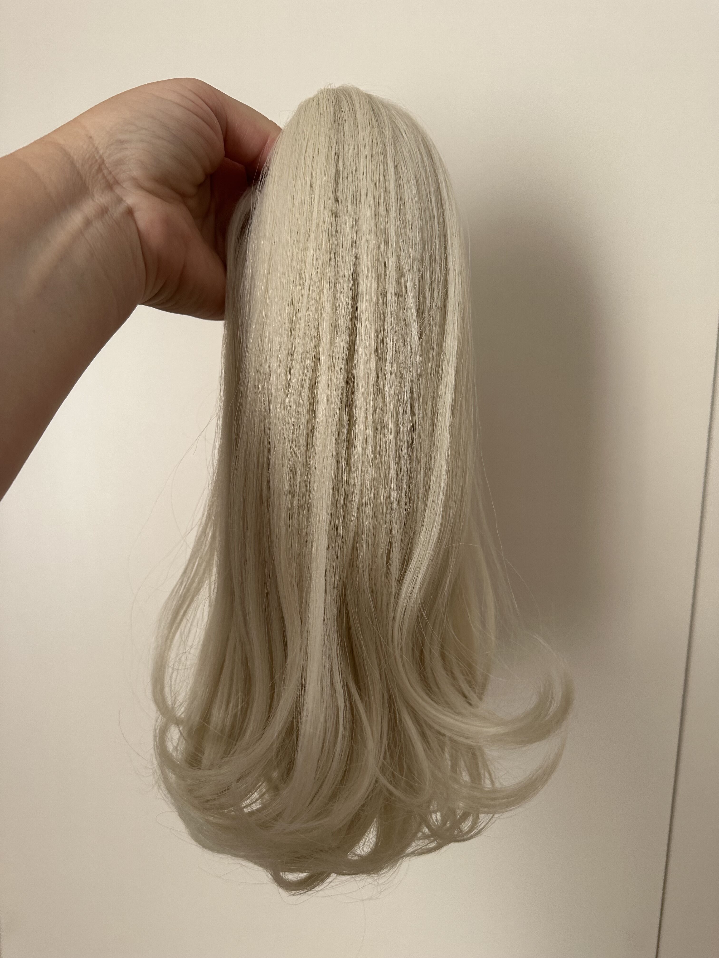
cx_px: 360
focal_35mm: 24
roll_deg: -2.0
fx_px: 665
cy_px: 479
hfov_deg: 56.8
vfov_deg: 71.6
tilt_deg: -6.7
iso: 125
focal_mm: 6.86
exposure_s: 1/121
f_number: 1.78
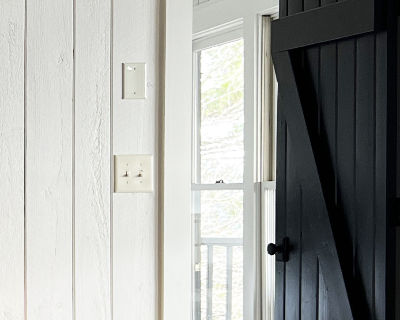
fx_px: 1337
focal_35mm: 113
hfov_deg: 15.3
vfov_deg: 13.6
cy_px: 221
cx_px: -257
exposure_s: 1/120
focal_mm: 5.7
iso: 100
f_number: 1.5
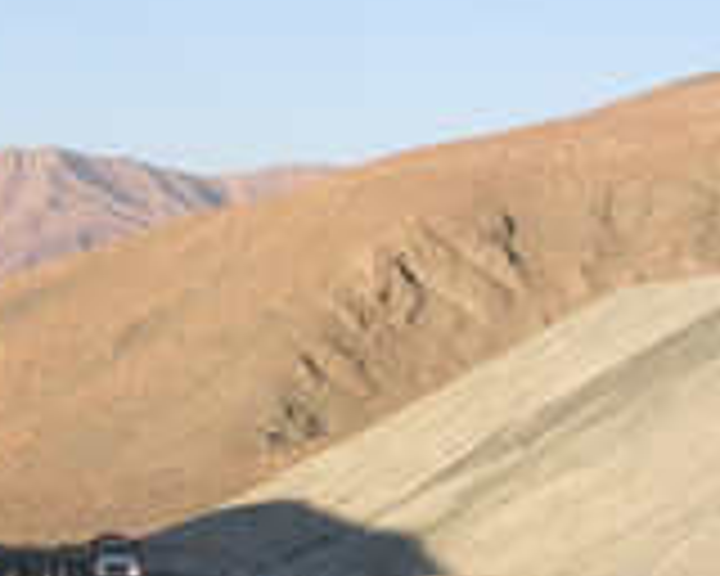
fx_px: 2919
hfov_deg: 14.0
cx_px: 508
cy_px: 396
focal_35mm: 137
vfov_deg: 11.3
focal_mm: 8.9
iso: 50
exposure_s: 1/141
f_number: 5
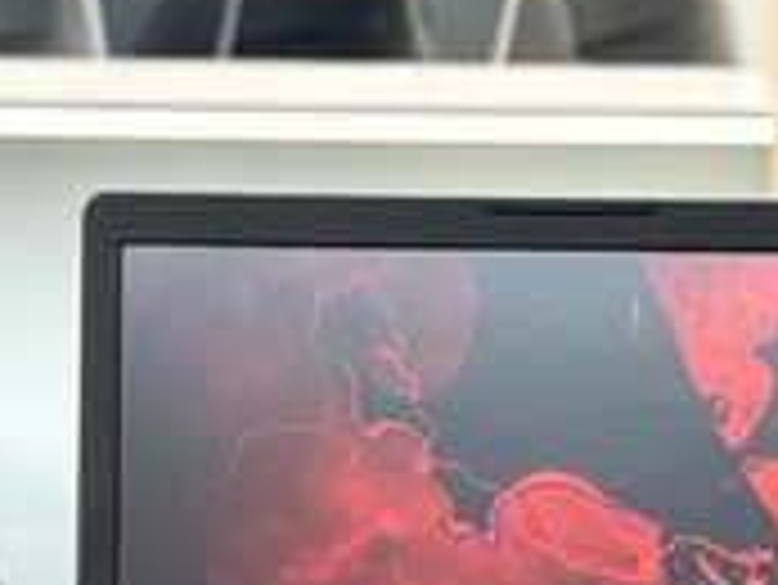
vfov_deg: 6.5
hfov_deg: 8.7
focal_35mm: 222
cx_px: 1070
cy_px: 1210
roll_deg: +0.6
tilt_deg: -10.2
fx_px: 4993
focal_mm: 6.76
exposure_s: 1/121
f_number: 1.78
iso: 80
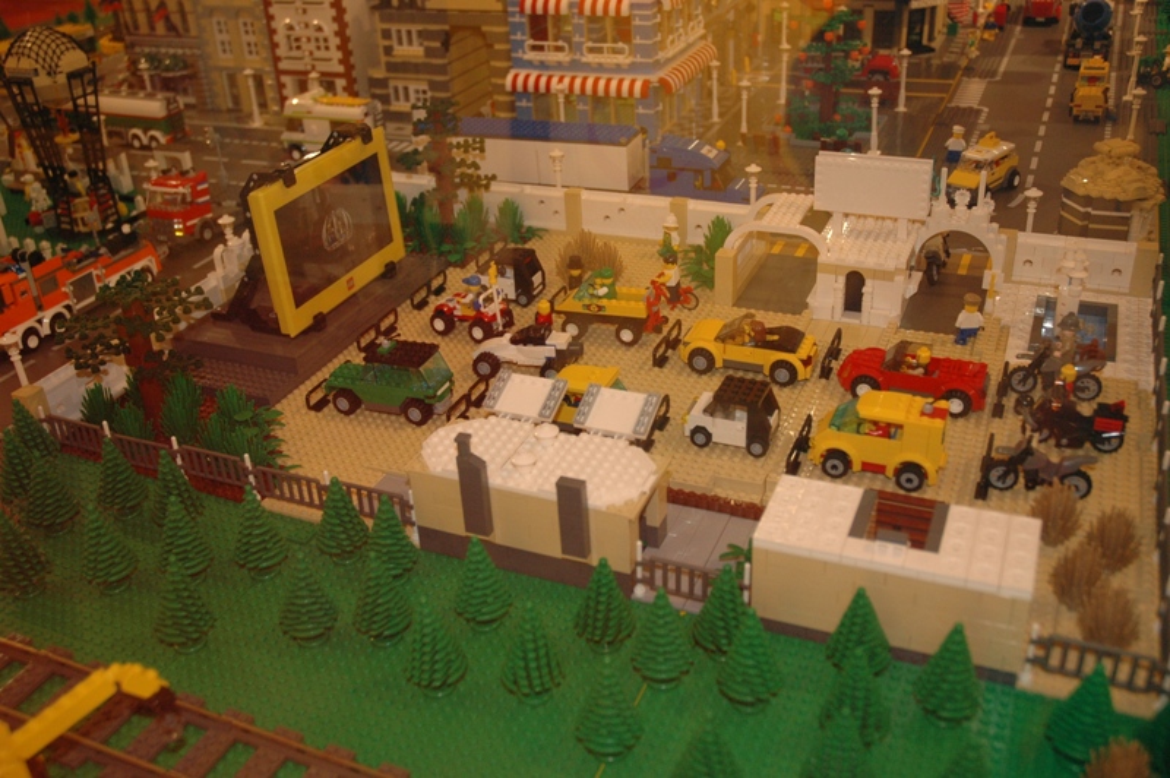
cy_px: 389
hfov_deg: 53.2
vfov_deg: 36.8
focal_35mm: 36
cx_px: 585
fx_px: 1169
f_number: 3.8
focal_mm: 24
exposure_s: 1/100
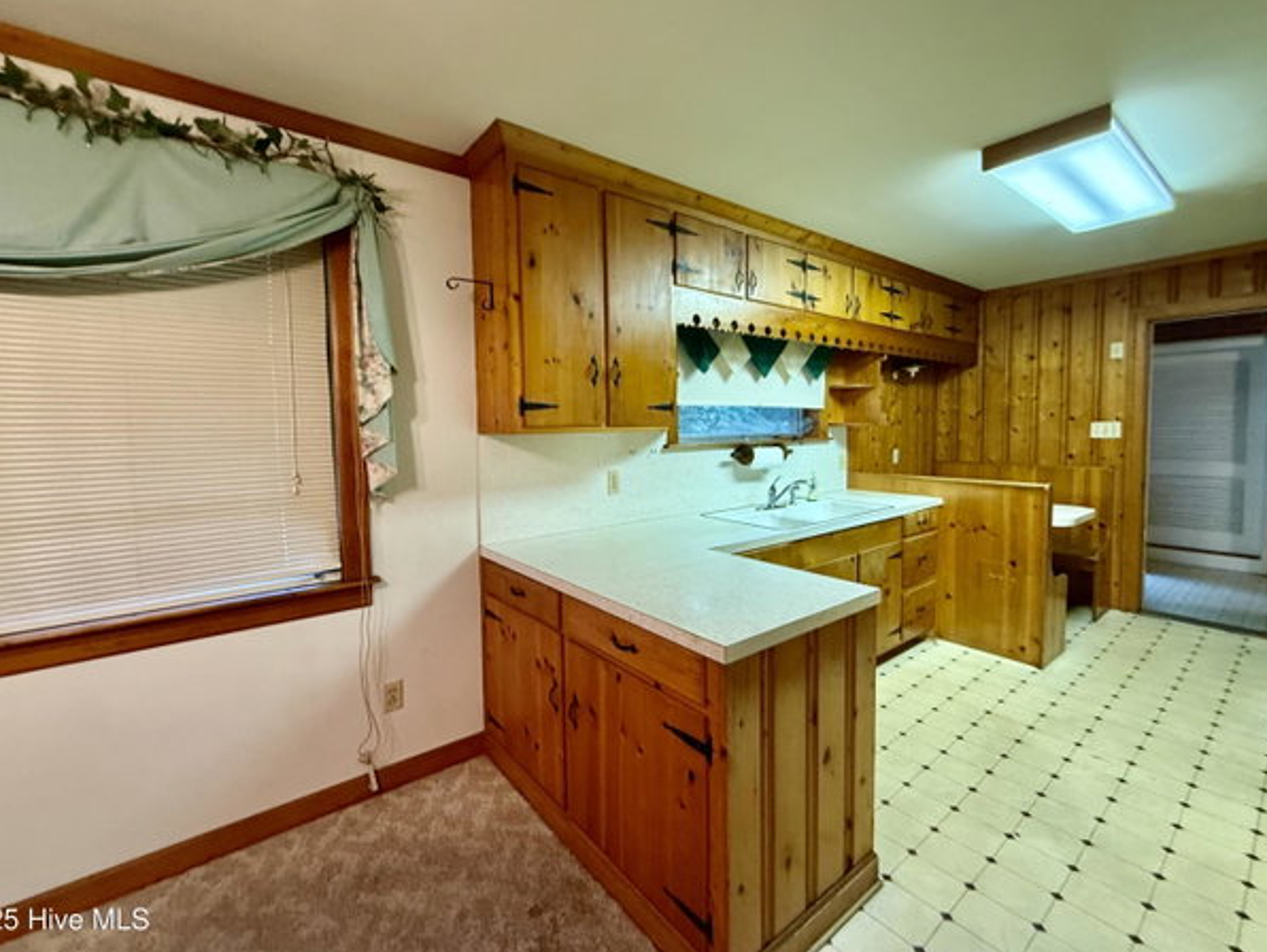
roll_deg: +2.8
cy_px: 457
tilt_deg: +0.0
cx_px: 611
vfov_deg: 81.8
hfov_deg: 98.1
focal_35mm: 15
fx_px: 549
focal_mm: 2.22
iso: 320
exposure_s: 1/60
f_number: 2.2
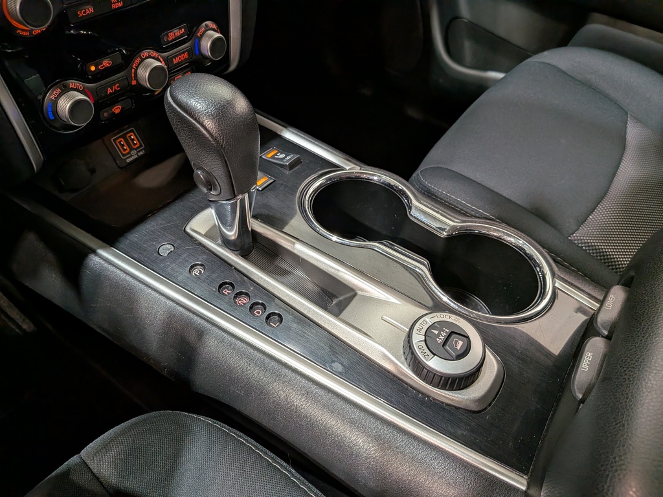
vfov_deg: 56.8
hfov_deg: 71.6
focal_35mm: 24
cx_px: 332
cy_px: 248
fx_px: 460
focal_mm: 4.53
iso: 311
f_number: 1.7
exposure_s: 1/120
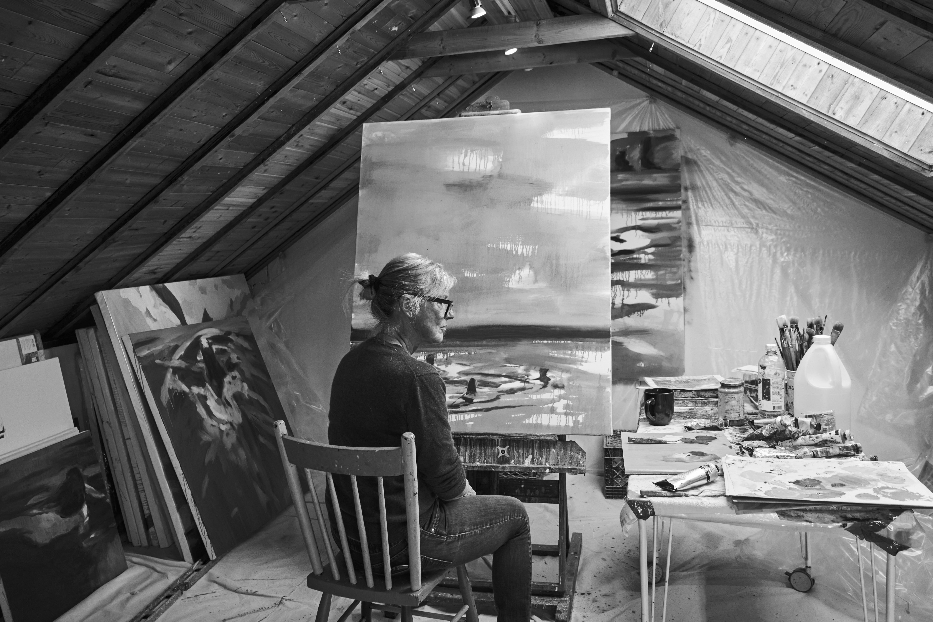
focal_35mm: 28
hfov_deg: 65.5
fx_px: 726
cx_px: 466
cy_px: 311
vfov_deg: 46.4
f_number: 5.6
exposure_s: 1/200
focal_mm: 28
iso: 2500
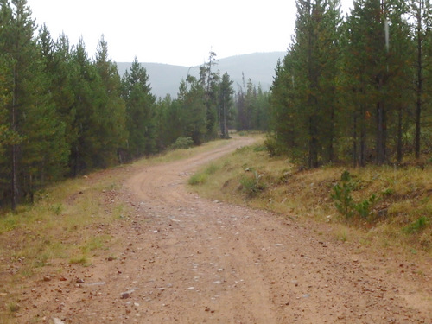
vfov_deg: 28.0
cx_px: 216
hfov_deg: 36.8
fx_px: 649
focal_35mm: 52
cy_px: 162
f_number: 5
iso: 640
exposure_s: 1/500
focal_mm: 9.4
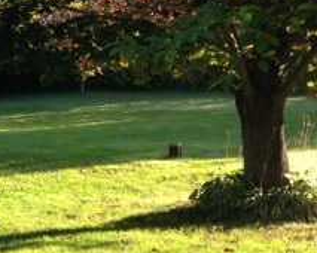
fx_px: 909
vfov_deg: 15.8
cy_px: 122
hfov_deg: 17.7
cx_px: -158
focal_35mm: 97
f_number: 2.4
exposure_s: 1/158
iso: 50
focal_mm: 4.12
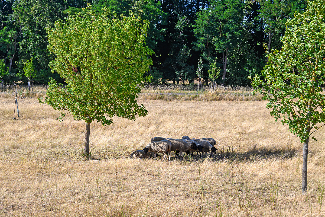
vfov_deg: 18.2
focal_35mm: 75
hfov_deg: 27.0
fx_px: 677
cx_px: 162
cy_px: 108
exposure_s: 1/250
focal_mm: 50
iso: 200
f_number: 8
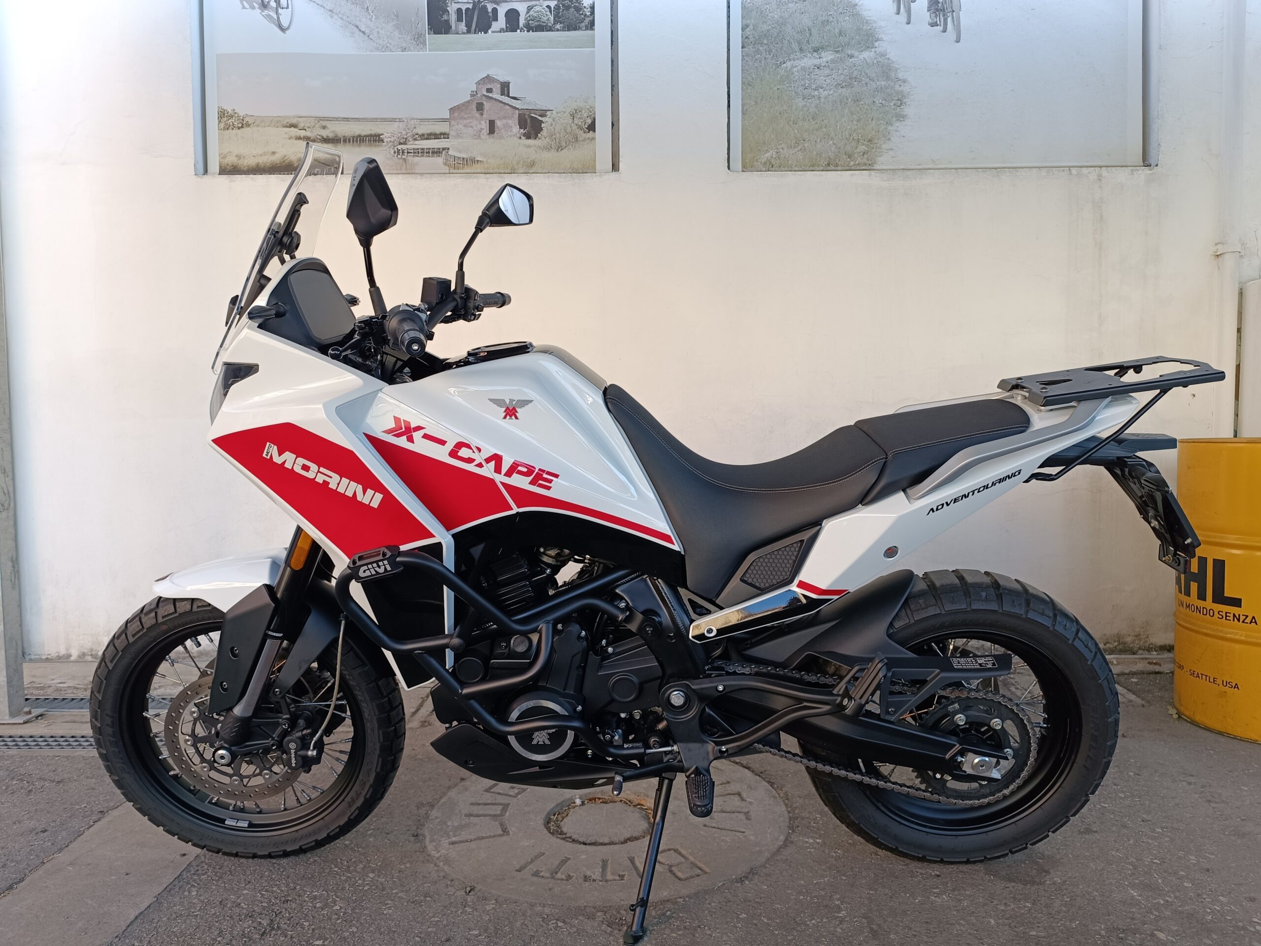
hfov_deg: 71.6
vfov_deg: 56.8
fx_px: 874
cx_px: 630
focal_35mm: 24
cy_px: 473
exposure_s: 1/100
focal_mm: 6.14
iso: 94
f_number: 1.65
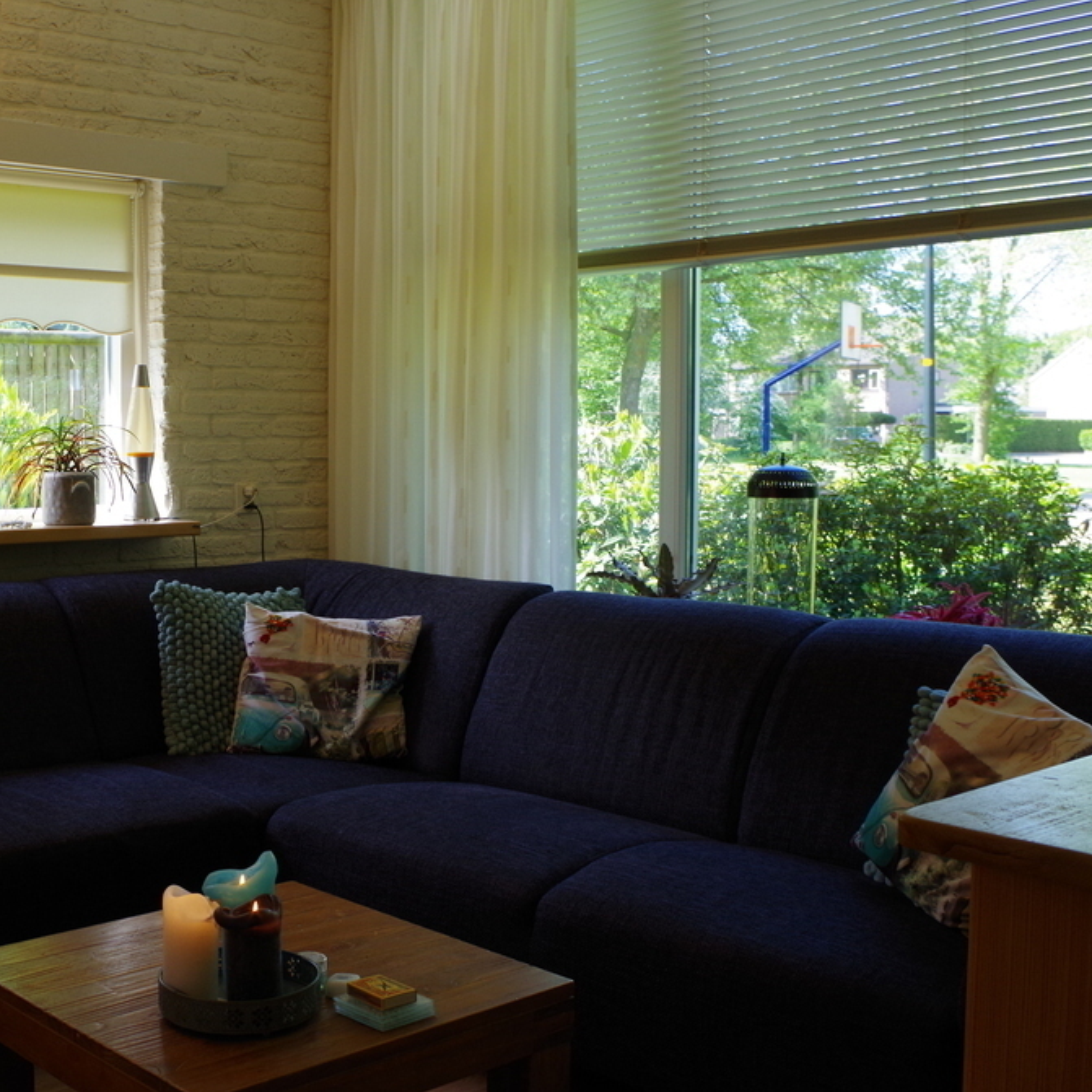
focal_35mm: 44
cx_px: 286
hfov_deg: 37.5
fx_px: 1570
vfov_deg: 38.3
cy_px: 542
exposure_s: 1/50
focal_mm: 23.13
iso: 400
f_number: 8
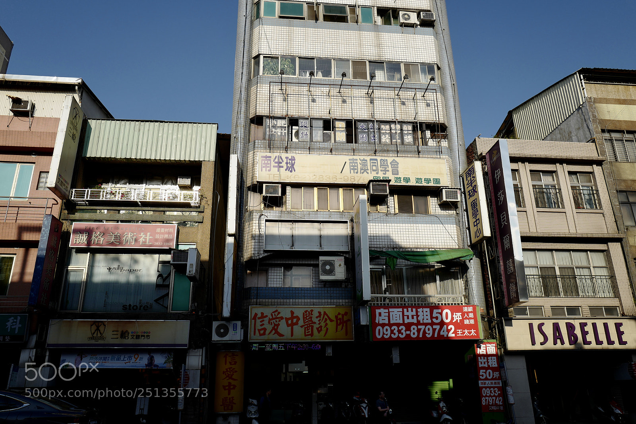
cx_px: 318
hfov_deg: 65.5
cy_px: 212
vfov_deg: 46.4
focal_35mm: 28
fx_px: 495
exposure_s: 1/800
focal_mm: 28
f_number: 5
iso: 100
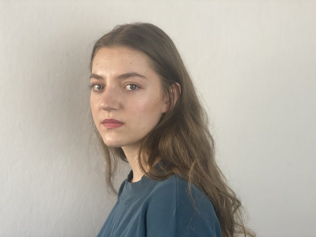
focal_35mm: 52
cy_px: 118
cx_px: 158
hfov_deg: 36.8
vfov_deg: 28.0
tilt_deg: -1.2
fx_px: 475
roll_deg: -2.0
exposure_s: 1/100
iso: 50
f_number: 2
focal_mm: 6
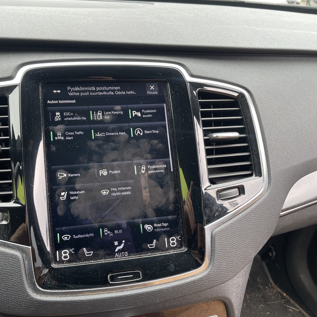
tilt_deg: -30.2
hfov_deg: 53.2
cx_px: 112
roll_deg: -2.8
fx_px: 311
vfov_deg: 54.0
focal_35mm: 30
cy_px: 159
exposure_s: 1/121
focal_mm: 5.1
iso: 40
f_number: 1.6
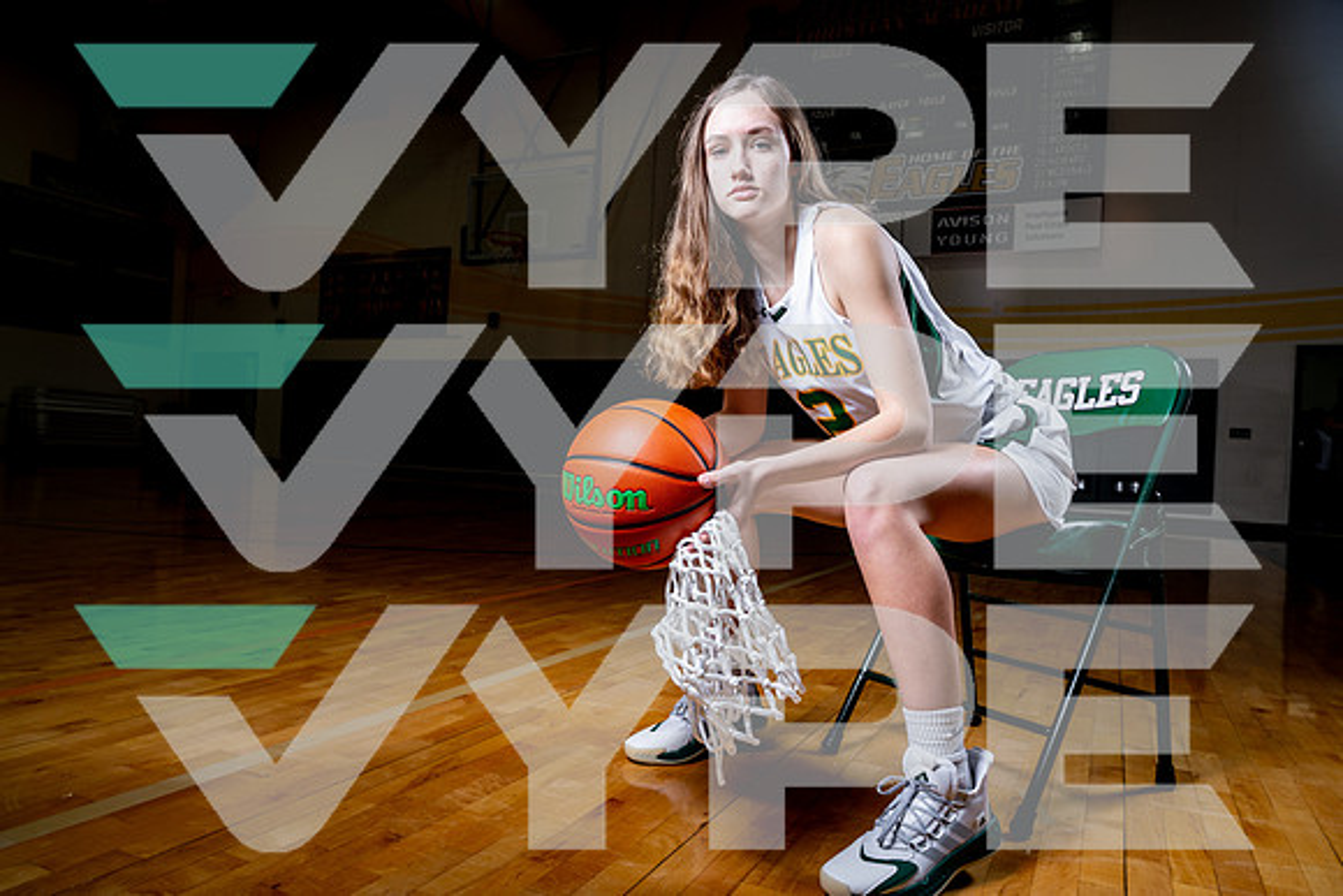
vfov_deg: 53.2
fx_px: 896
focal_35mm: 24
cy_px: 448
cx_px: 672
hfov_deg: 73.7
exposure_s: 1/125
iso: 100
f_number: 8
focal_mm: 24
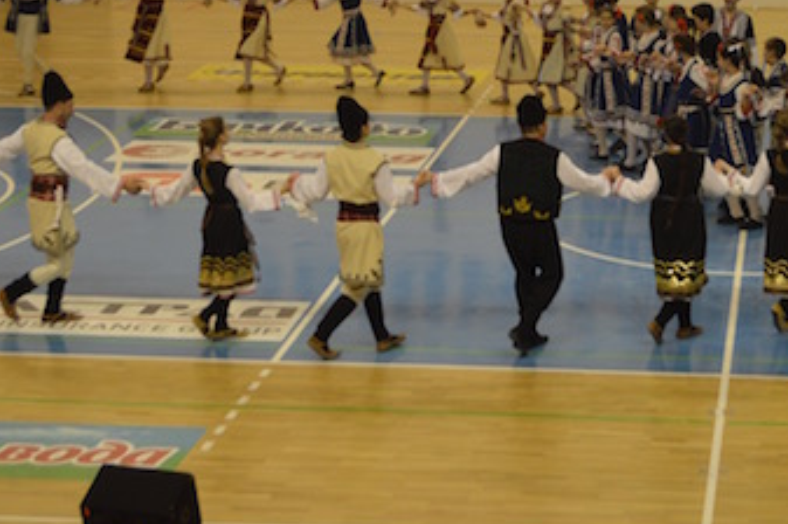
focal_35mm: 106
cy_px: 43
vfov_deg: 12.8
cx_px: 650
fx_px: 2318
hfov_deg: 19.1
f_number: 5
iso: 400
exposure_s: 1/100
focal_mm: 34
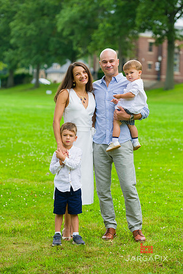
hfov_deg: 13.3
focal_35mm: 103
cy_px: 136
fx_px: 786
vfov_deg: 19.8
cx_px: 91
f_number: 4
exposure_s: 1/500
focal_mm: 102
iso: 200
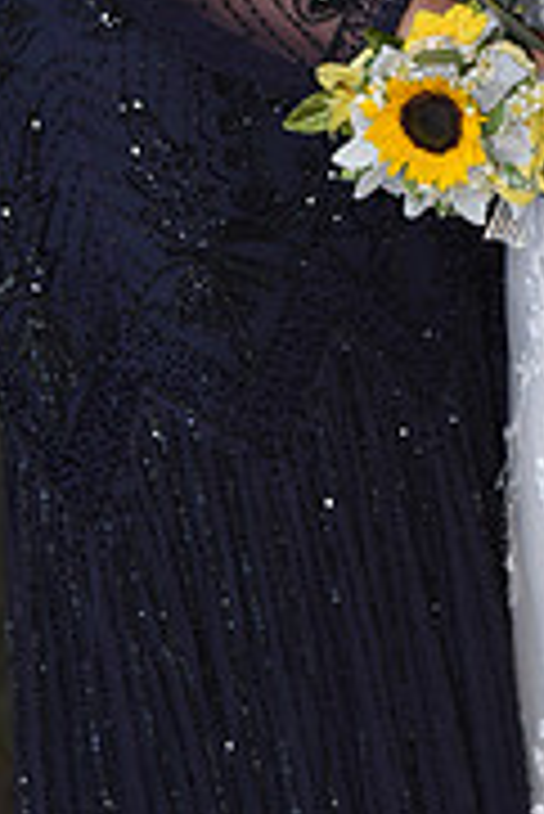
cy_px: -468
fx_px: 8687
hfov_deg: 3.6
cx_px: 380
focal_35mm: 384
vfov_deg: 5.3
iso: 640
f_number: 5.6
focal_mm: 120
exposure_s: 1/200
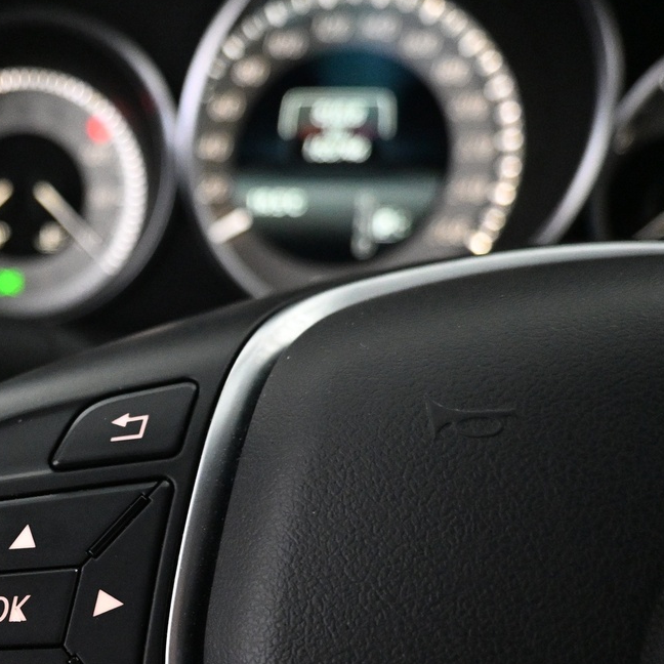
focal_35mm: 51
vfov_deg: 33.0
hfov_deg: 30.0
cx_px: -69
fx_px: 1107
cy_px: 458
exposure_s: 1/80
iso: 4000
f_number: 3.5
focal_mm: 16
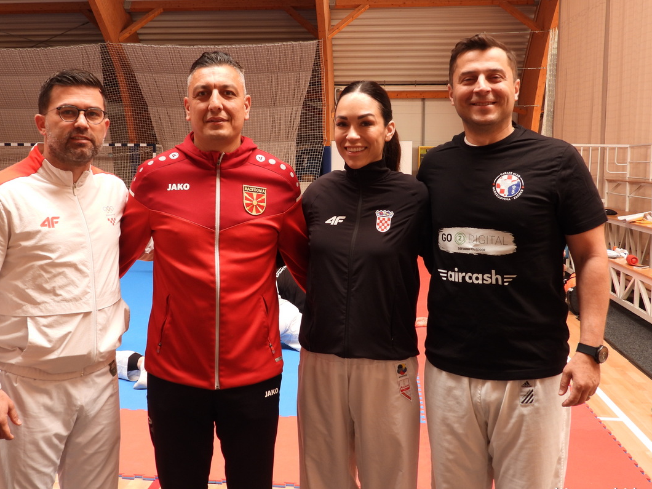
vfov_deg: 33.6
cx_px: 287
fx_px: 810
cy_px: 245
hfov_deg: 43.8
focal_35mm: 43
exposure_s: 1/30
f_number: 3.2
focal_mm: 6.8
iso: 125
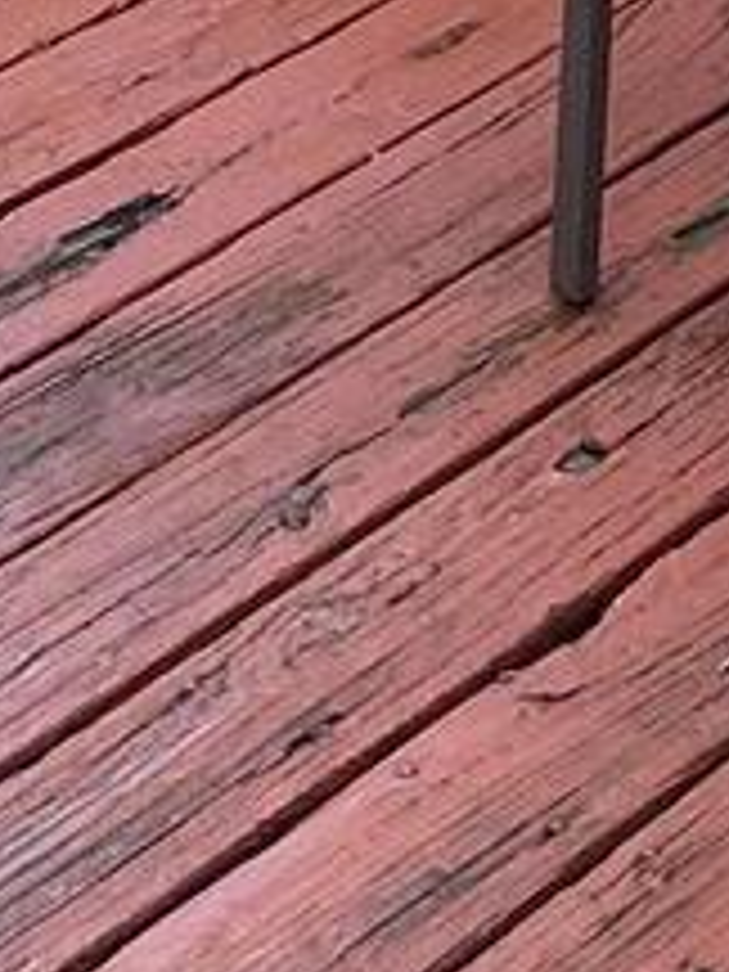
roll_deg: +1.7
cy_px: -1386
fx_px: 5195
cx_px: 1125
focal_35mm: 185
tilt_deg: -9.4
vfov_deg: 9.5
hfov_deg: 7.9
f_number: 1.8
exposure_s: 1/156
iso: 32
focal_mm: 4.25
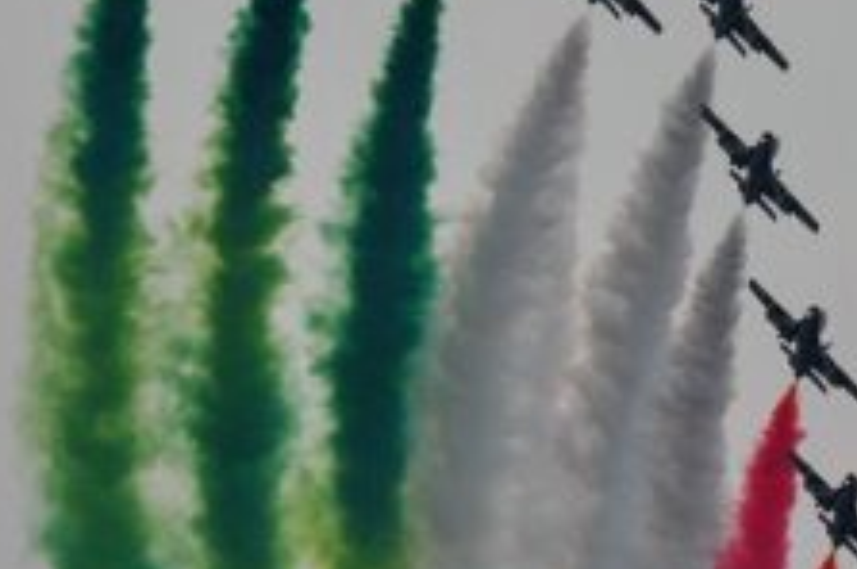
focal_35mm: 724
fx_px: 17217
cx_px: 899
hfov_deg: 2.8
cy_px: -38
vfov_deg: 1.9
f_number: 5.6
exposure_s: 1/1600
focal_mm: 105
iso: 200
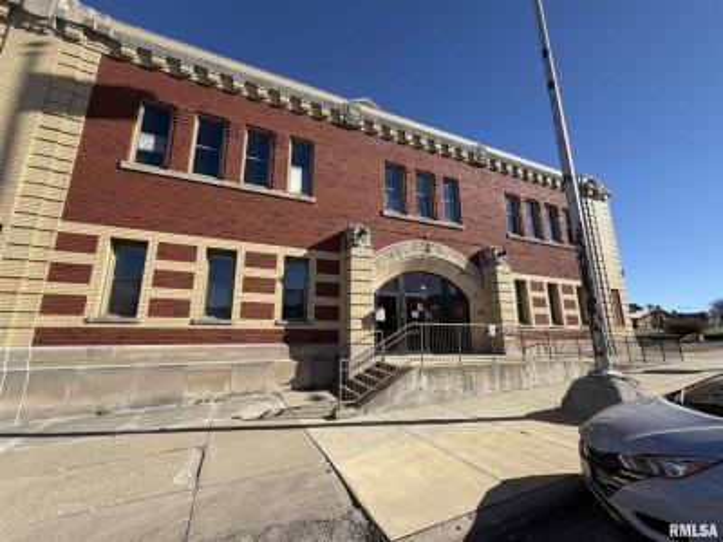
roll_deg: +0.1
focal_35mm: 14
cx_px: 362
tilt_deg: +12.5
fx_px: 292
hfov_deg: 102.1
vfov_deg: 85.7
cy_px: 271
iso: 25
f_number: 2.2
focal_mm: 2.22
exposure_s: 1/770
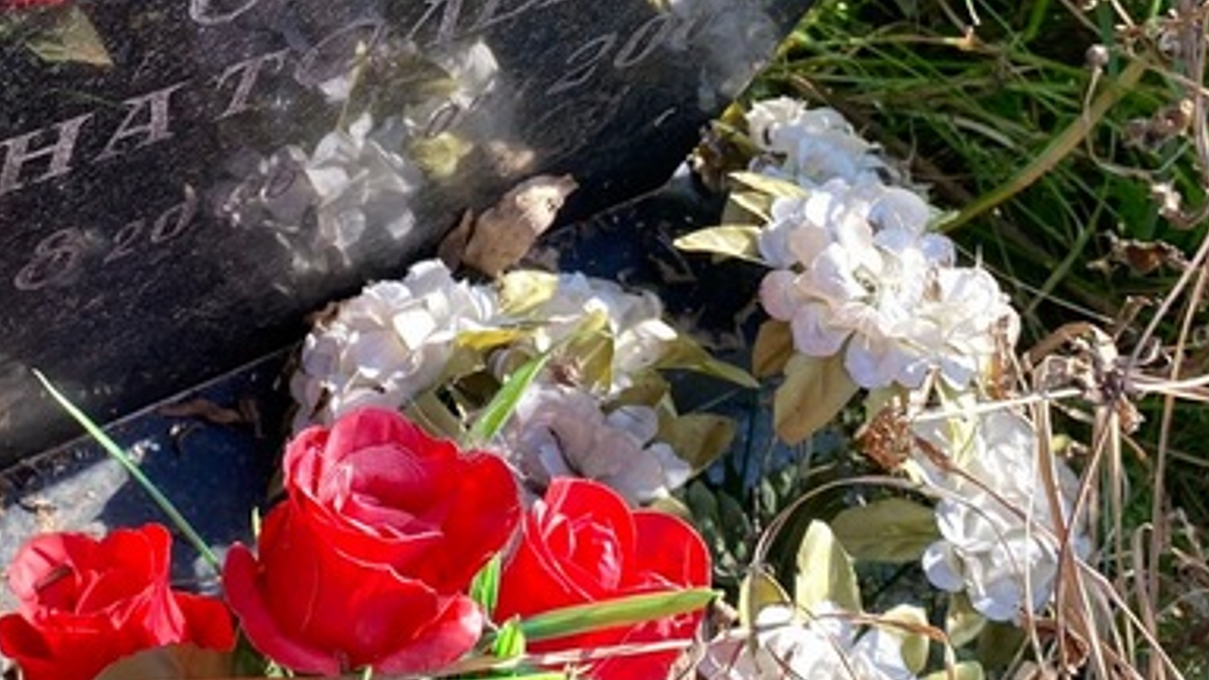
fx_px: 1891
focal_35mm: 59
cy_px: -16
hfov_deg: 34.9
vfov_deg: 19.7
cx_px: 346
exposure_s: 1/199
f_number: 1.8
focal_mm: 4.25
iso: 32
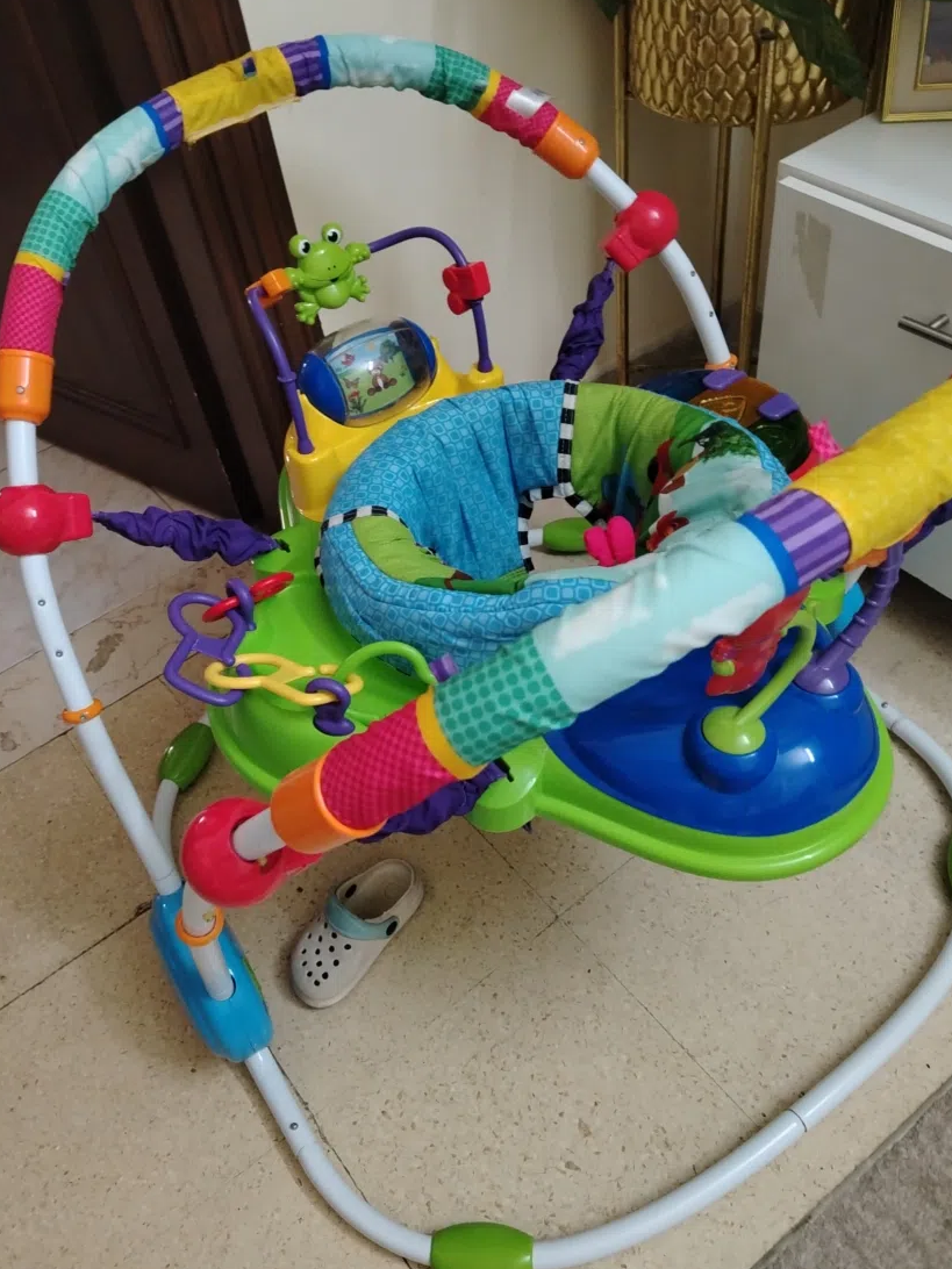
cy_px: 591
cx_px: 435
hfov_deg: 46.7
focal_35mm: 30
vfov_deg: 59.9
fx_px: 1100
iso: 4772
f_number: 1.75
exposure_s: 1/50
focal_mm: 5.25
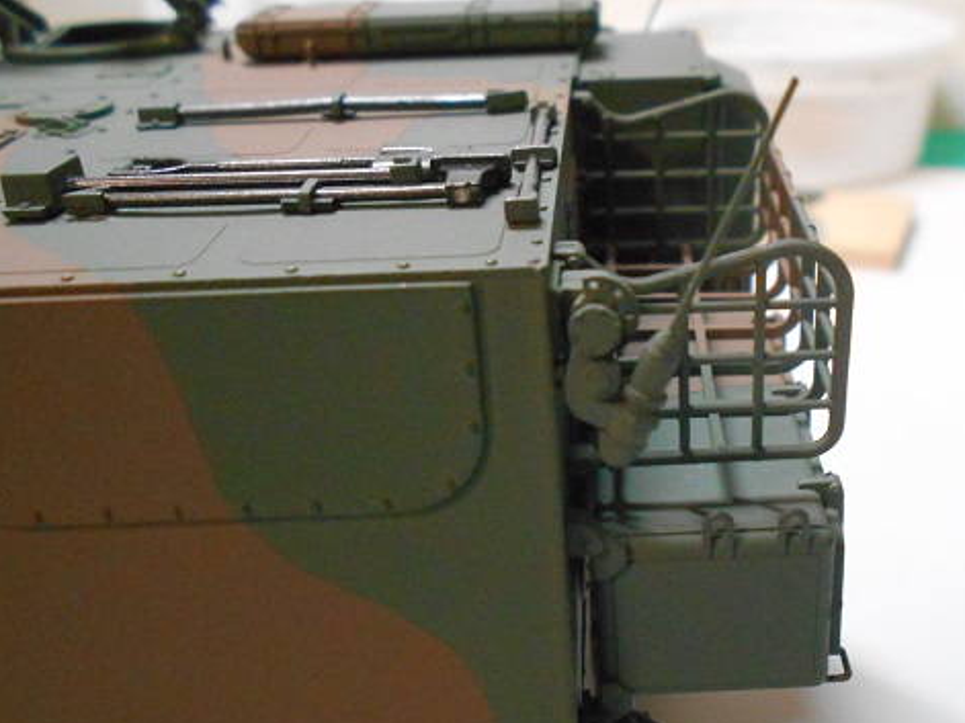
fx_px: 975
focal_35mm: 35
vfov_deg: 40.6
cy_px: 322
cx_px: 527
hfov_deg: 52.6
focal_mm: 5.1
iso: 800
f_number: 3.4
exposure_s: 1/100
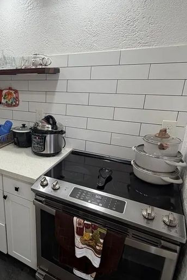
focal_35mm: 24
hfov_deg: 50.2
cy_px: 139
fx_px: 187
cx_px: 40
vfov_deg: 73.8
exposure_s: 1/120
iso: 160
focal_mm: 2.22
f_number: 2.2
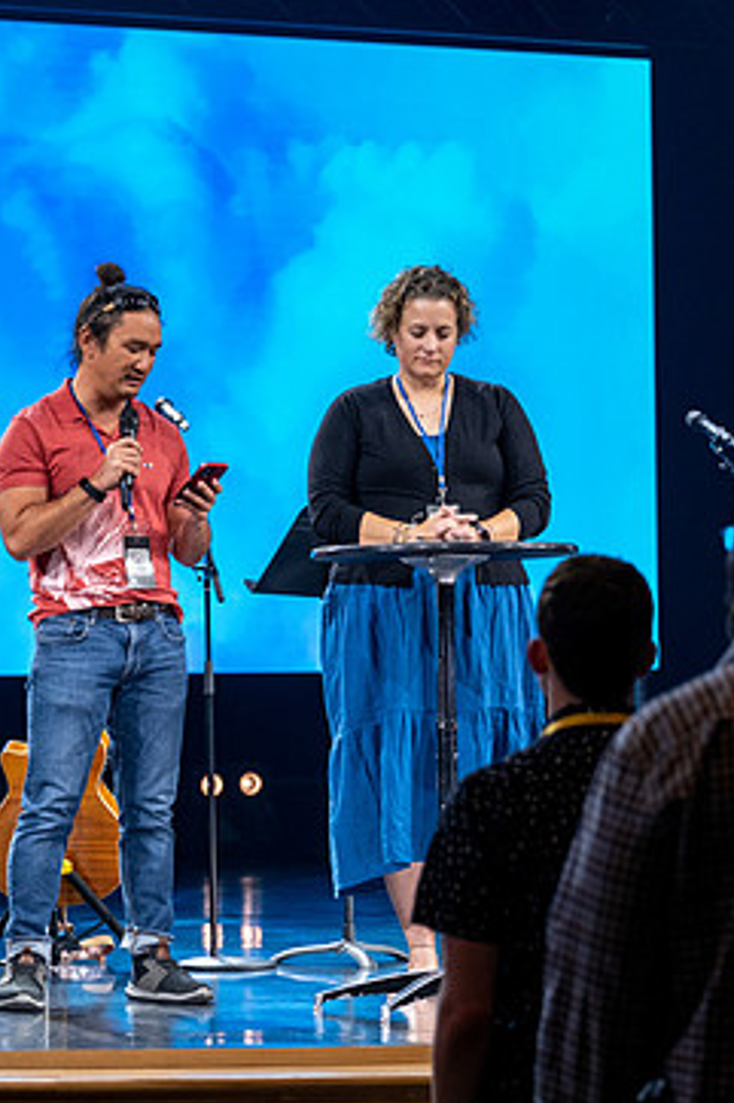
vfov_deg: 16.7
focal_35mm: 123
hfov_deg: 11.1
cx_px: 332
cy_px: 637
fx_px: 3765
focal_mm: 66
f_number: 2.8
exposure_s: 1/125
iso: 800
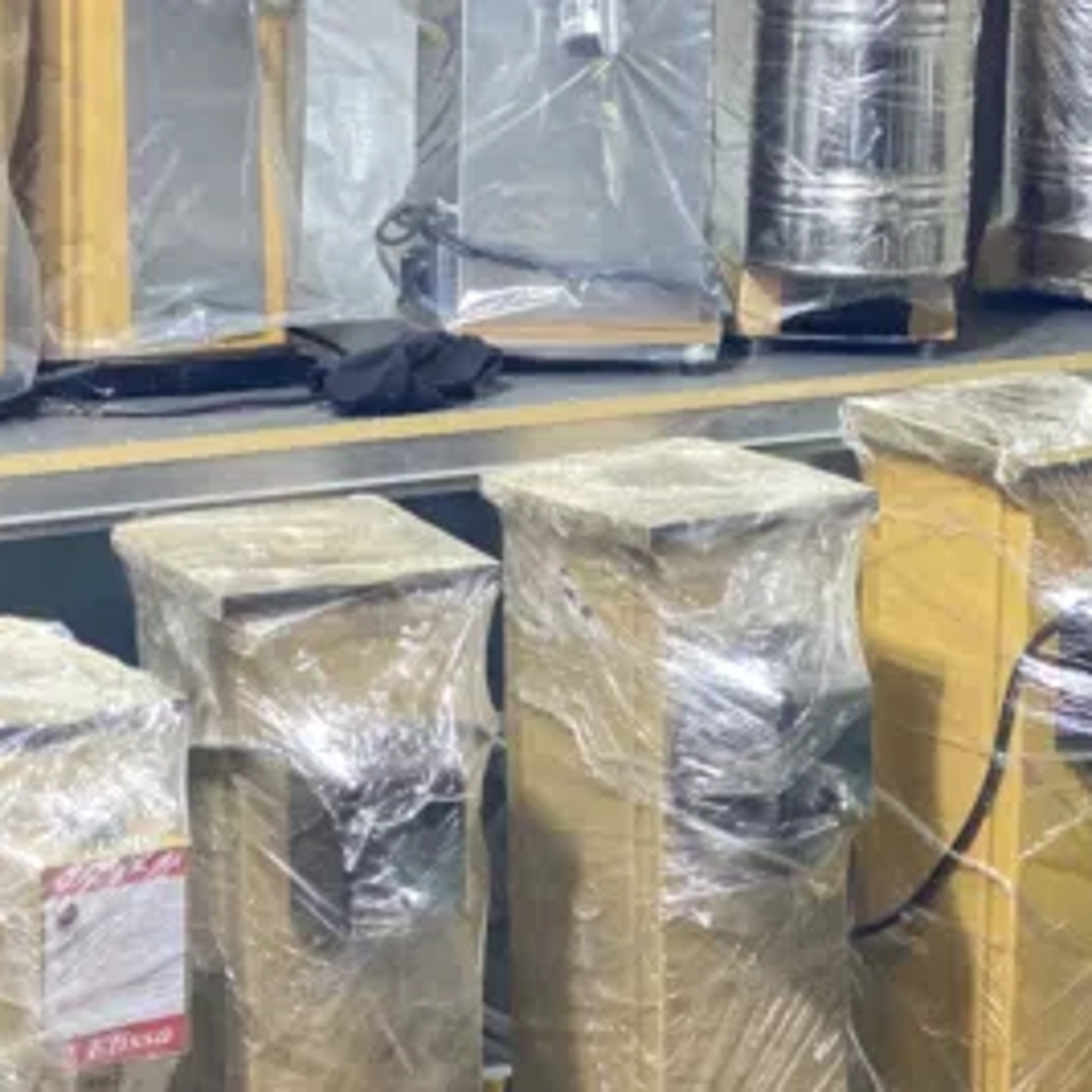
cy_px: 507
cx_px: 487
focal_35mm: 110
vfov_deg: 15.8
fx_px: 3926
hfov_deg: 15.8
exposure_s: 1/14
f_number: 2
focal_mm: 6
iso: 500
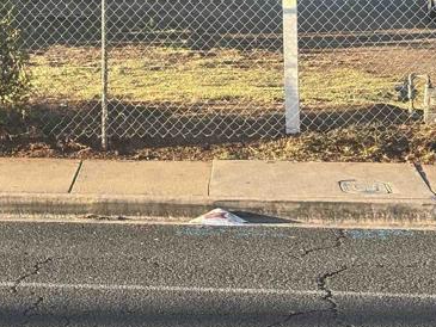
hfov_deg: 13.2
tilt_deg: -2.6
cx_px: -47
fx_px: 1840
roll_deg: -0.6
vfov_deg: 10.0
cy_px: -48
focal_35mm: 146
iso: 32
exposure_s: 1/697
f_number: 1.6
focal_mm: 5.96
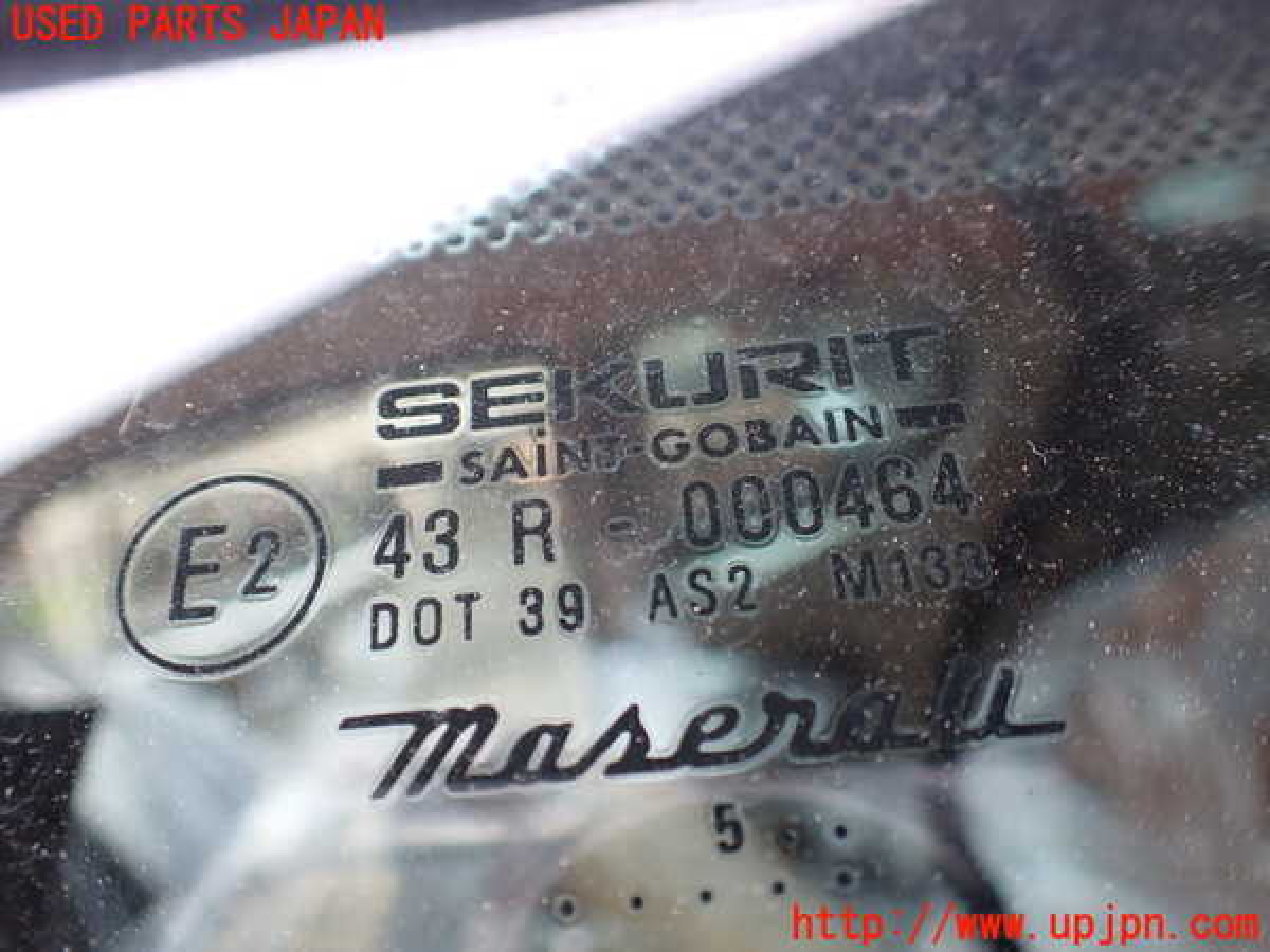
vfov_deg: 46.8
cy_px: 476
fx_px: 1101
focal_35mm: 30
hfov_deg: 60.0
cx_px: 635
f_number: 2.3
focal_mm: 5.4
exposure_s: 1/125
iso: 160
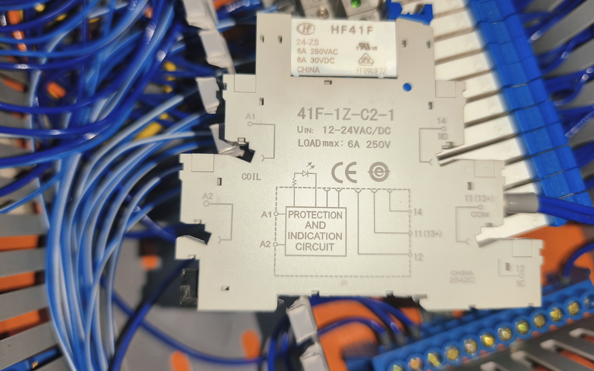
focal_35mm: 25
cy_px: 160
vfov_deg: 49.1
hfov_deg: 72.5
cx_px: 300
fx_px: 405
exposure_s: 1/120
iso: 125
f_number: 1.65
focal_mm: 6.18
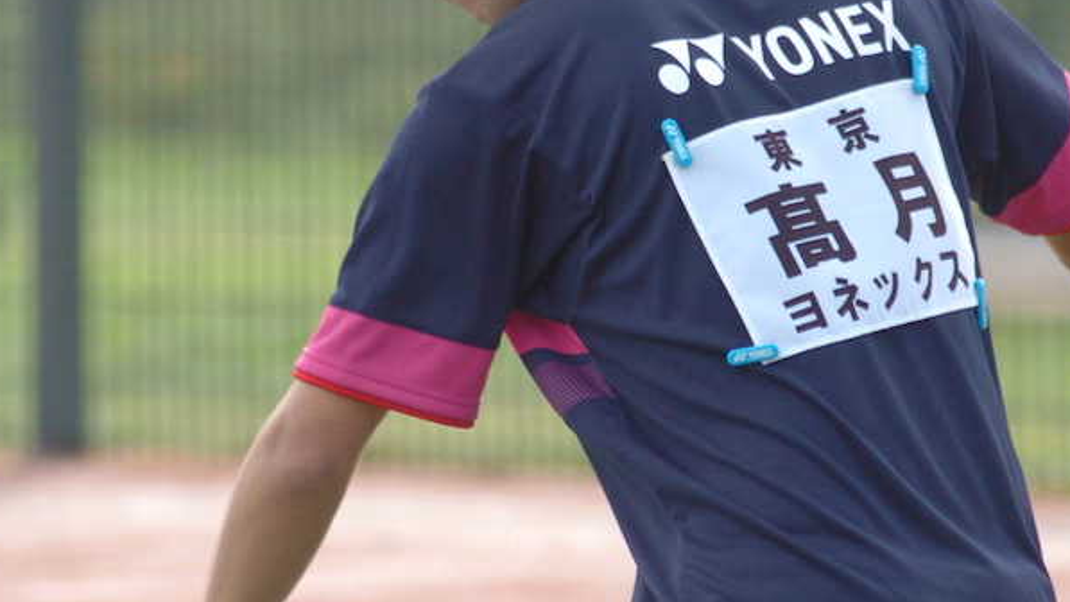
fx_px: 14926
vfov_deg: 2.3
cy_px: 126
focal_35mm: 526
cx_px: 613
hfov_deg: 4.1
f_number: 5
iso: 400
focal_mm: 200
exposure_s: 1/500
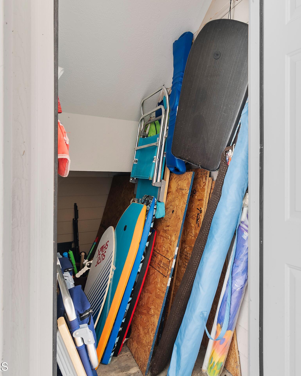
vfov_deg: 75.0
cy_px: 189
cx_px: 218
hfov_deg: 60.4
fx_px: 245
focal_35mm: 22
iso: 100
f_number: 4.5
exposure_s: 1/8
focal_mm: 10
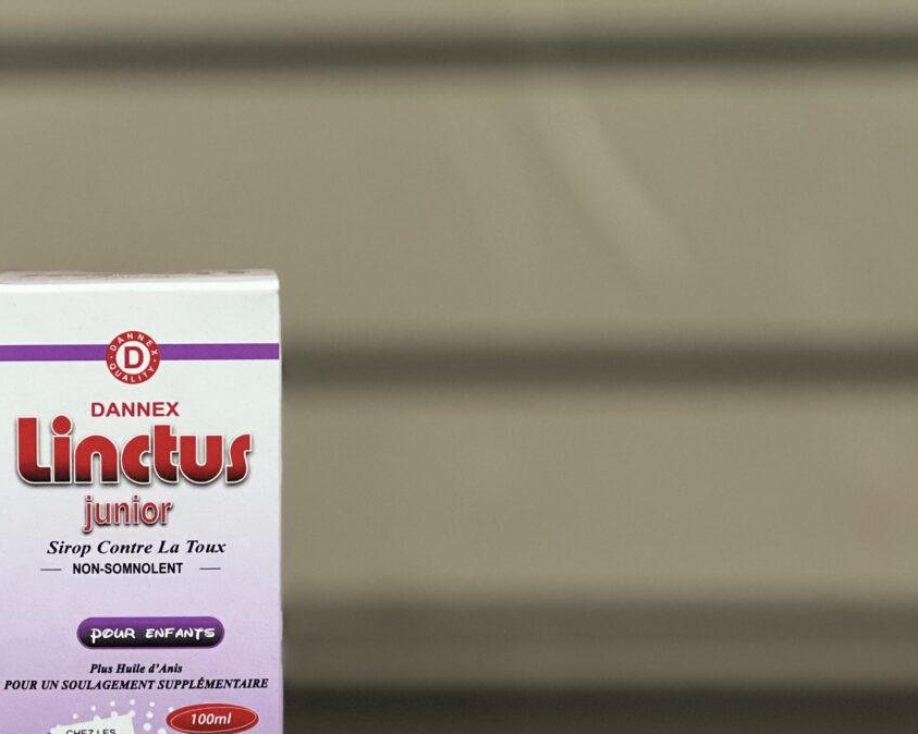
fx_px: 3721
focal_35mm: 137
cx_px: 138
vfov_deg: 11.2
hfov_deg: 14.0
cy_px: 592
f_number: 2.8
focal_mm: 9
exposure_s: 1/33
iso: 400
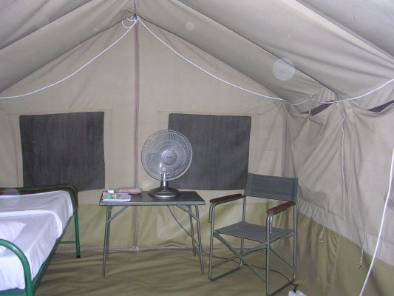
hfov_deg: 49.0
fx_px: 433
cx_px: 197
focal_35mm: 38
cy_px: 148
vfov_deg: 37.7
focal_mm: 5.8
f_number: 2.8
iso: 196
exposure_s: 1/60.1
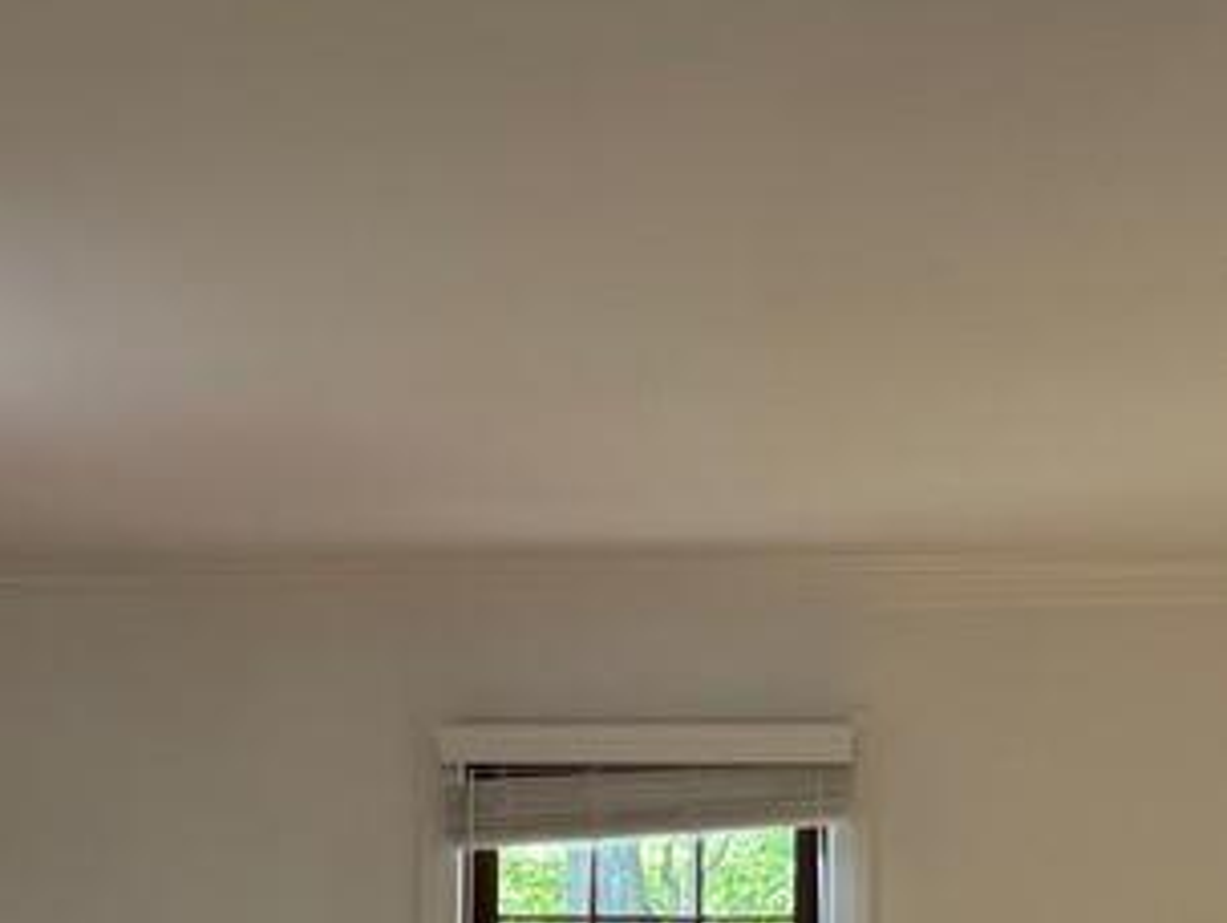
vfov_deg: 17.7
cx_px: 441
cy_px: 996
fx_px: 2875
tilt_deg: +1.2
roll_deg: -0.7
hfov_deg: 24.0
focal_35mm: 81
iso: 160
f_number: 1.78
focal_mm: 6.76
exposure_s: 1/120
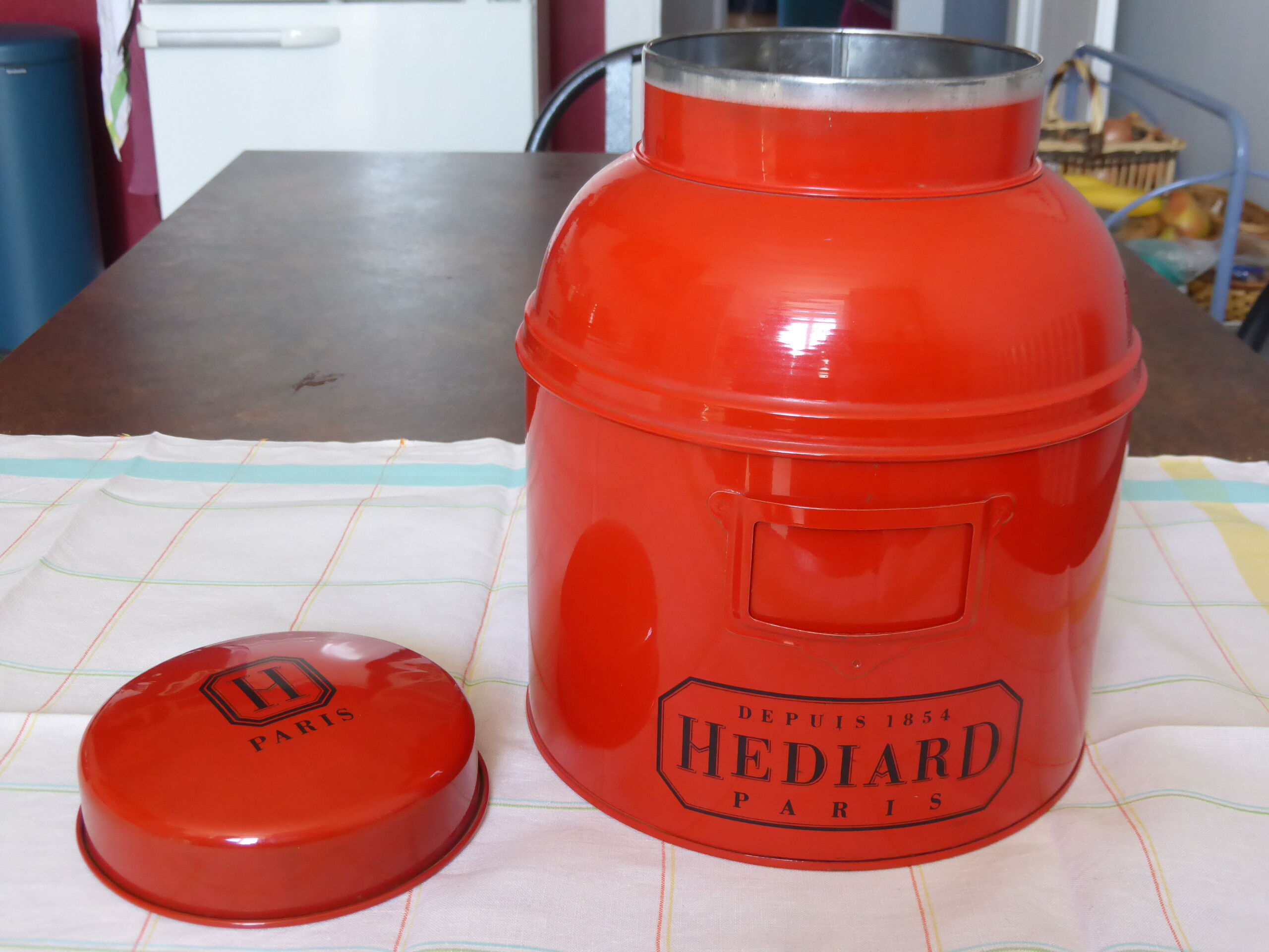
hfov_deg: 42.9
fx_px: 1613
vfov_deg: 32.9
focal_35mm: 44
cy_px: 476
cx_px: 634
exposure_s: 1/40
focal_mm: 7.9
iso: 400
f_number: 4.1
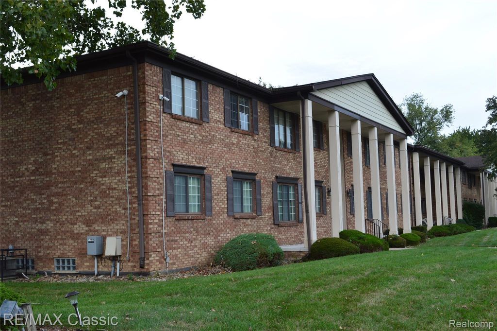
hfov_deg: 45.0
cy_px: 166
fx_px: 600
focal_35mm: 44
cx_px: 248
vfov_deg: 30.8
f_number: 9
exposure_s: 1/100
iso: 400
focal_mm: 29
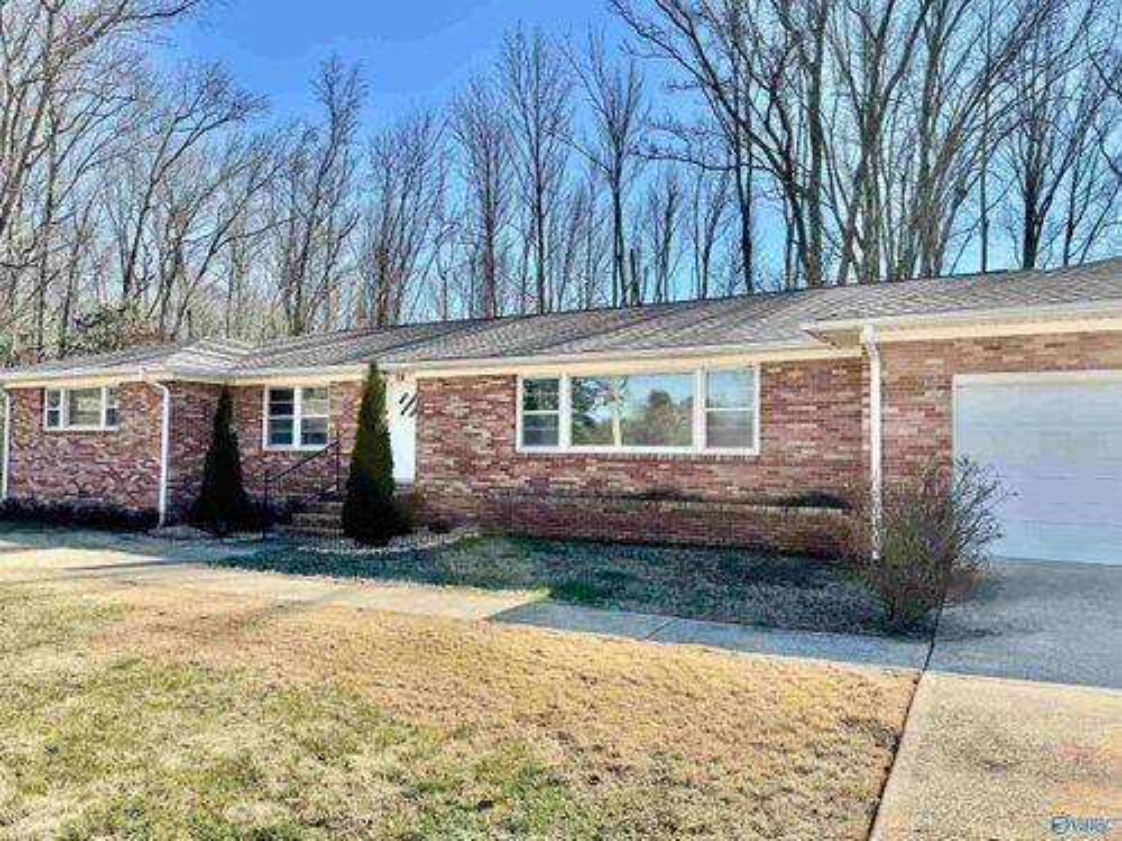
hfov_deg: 71.6
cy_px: 420
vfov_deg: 56.8
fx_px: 778
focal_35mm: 24
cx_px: 561
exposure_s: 1/2710
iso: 80
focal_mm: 6.76
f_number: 1.78
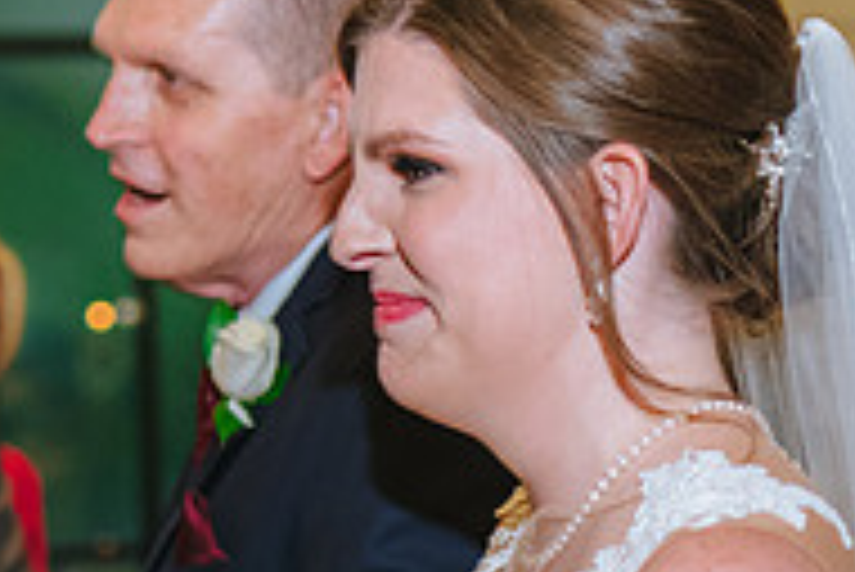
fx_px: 2543
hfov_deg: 19.1
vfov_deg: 12.6
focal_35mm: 107
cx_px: 396
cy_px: 628
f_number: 2.2
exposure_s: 1/125
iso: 3200
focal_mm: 35
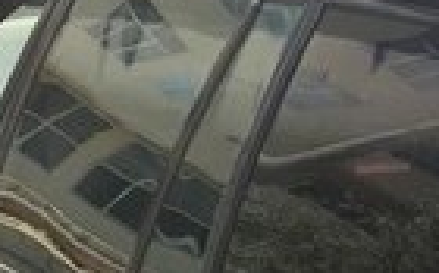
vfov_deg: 8.3
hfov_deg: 14.3
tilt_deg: -21.6
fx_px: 1732
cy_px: 629
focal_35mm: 145
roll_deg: -1.1
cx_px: 370
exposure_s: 1/416
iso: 32
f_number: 2.2
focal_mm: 4.15
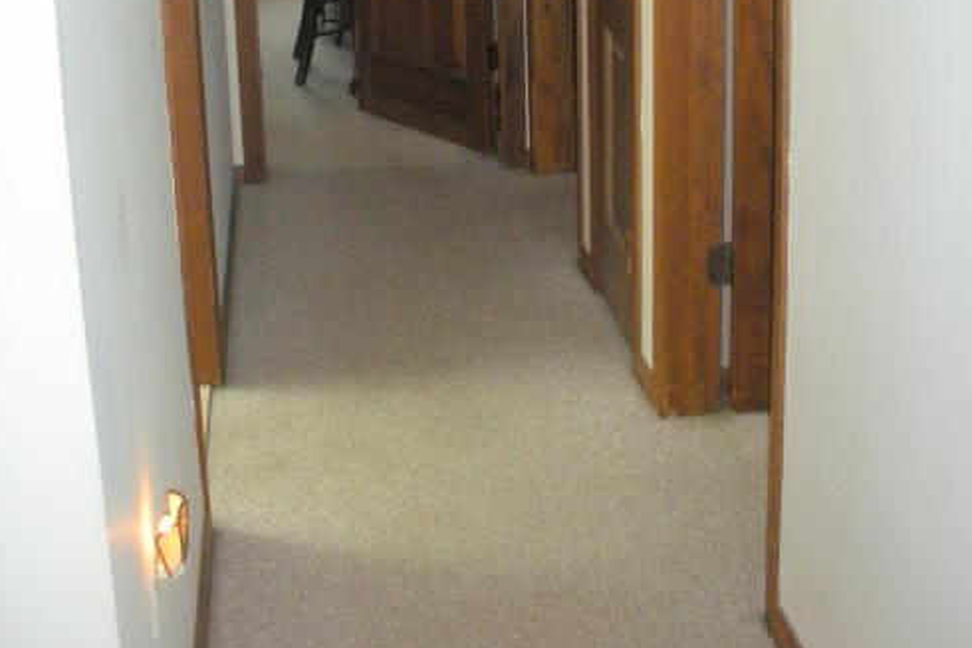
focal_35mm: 57
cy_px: -44
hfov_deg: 35.0
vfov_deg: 22.6
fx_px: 1539
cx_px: 561
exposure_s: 1/60
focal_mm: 6.3
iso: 400
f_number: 3.5
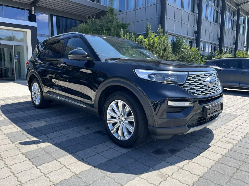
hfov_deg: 67.3
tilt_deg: -7.1
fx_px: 187
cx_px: 124
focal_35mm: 26
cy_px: 93
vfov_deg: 53.1
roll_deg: -1.2
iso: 50
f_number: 1.6
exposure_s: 1/878
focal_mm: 5.1
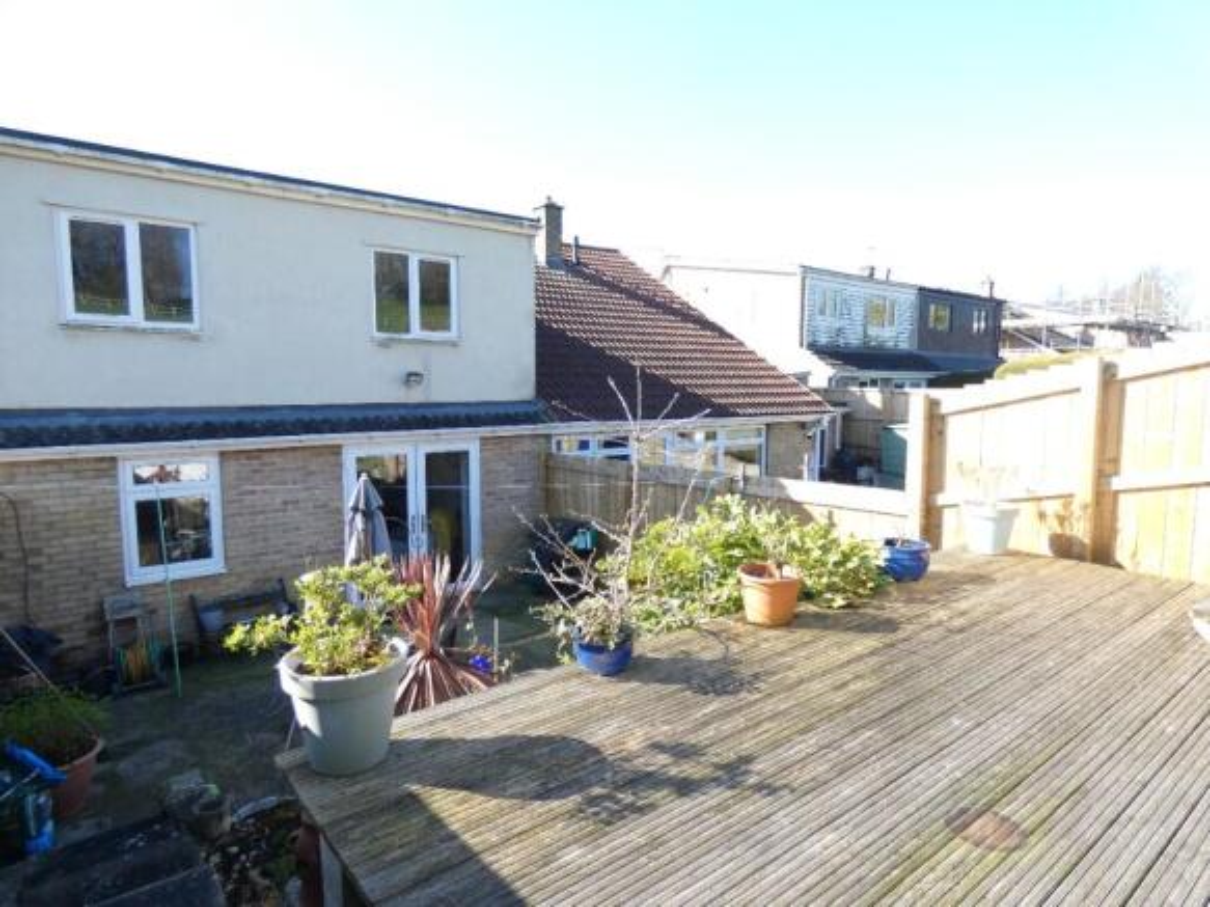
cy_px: 454
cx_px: 605
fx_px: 699
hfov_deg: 81.8
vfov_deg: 66.0
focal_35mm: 20
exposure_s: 1/250
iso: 80
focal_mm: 3.6
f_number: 2.8
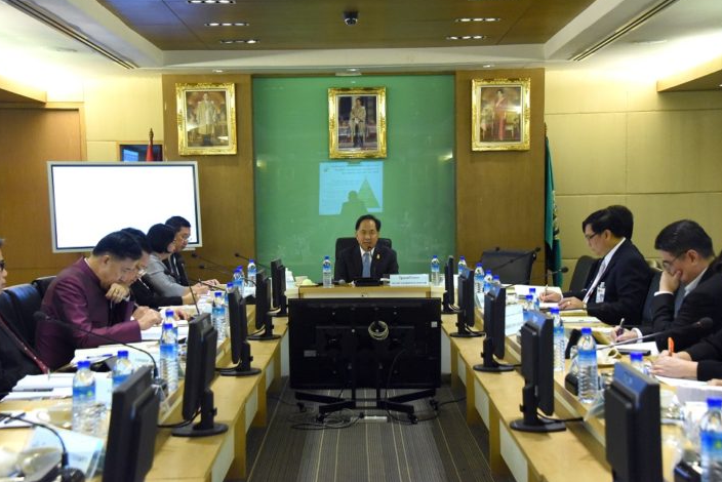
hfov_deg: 33.4
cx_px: 364
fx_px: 1204
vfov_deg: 22.6
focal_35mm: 60
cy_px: 242
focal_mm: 58
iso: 10000
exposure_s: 1/160
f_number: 5.6
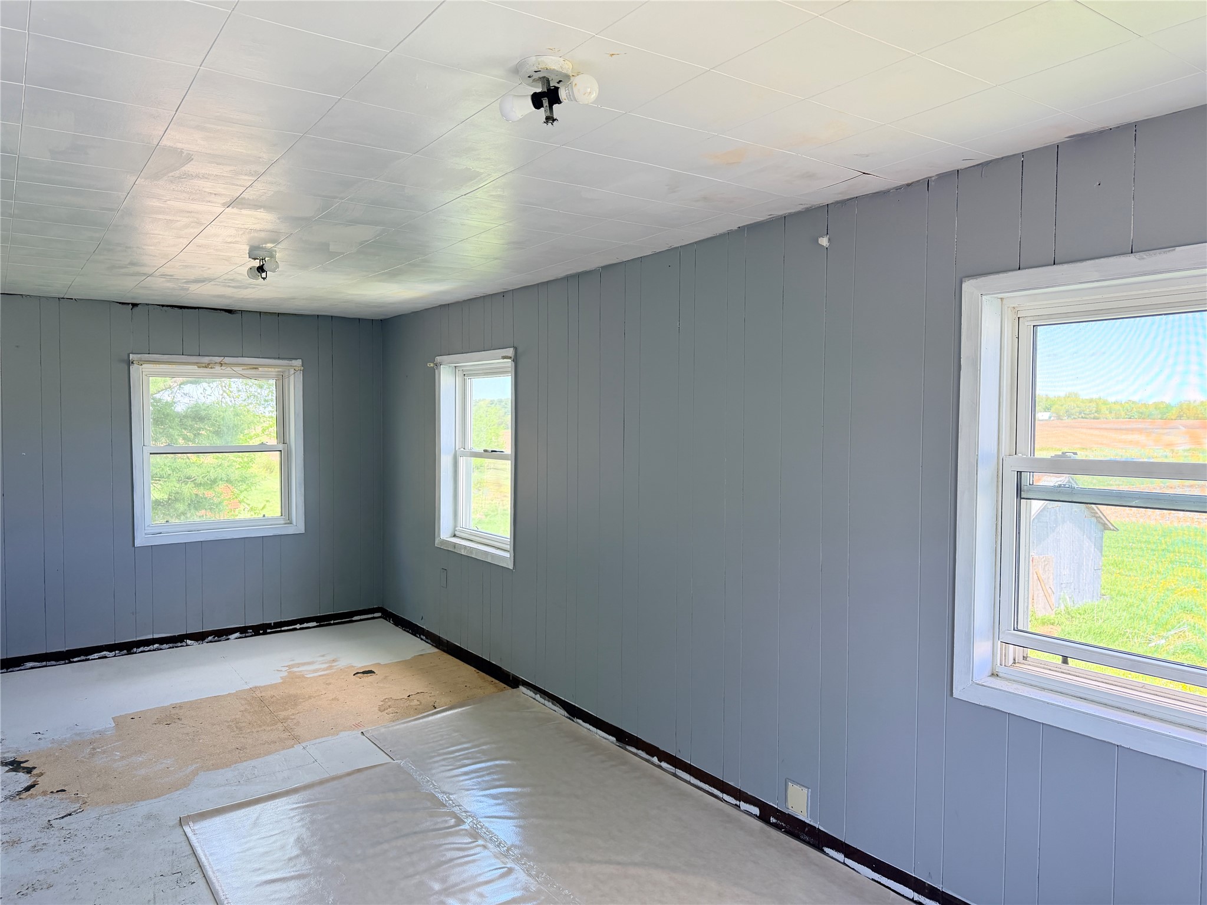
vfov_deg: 56.8
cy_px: 452
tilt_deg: -1.8
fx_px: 837
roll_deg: +0.0
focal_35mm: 24
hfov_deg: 71.6
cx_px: 604
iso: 200
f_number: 1.78
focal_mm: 6.76
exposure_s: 1/110
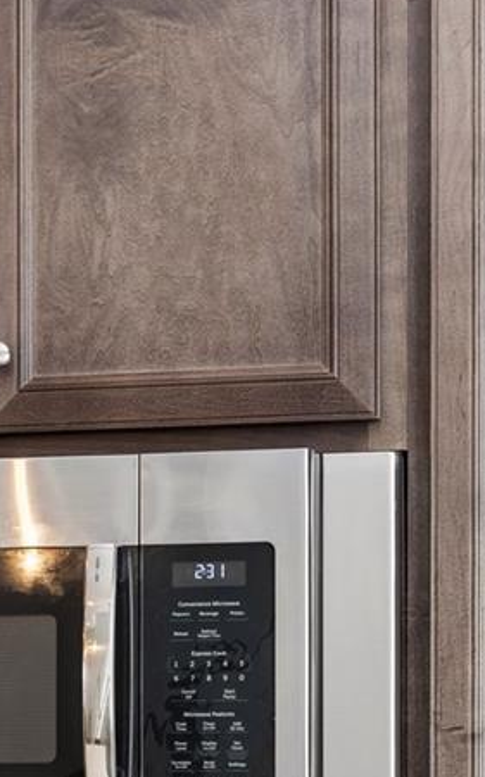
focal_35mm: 136
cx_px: -55
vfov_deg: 15.1
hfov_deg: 9.5
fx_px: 2878
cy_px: 748
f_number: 9
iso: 400
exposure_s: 1/15
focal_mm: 50
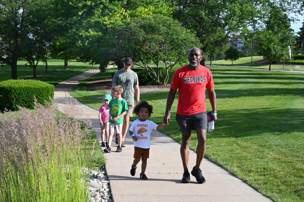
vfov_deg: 19.4
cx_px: 152
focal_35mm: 70
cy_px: 101
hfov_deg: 28.9
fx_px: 591
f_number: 13
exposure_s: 1/640
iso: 800
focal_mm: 70
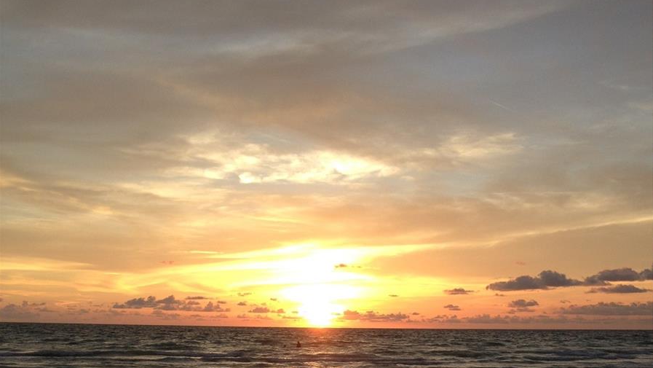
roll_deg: -0.3
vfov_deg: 22.4
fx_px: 883
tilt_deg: -0.8
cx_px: 327
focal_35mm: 51
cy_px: 383
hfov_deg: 40.6
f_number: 2.4
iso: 50
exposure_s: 1/394
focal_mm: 4.28
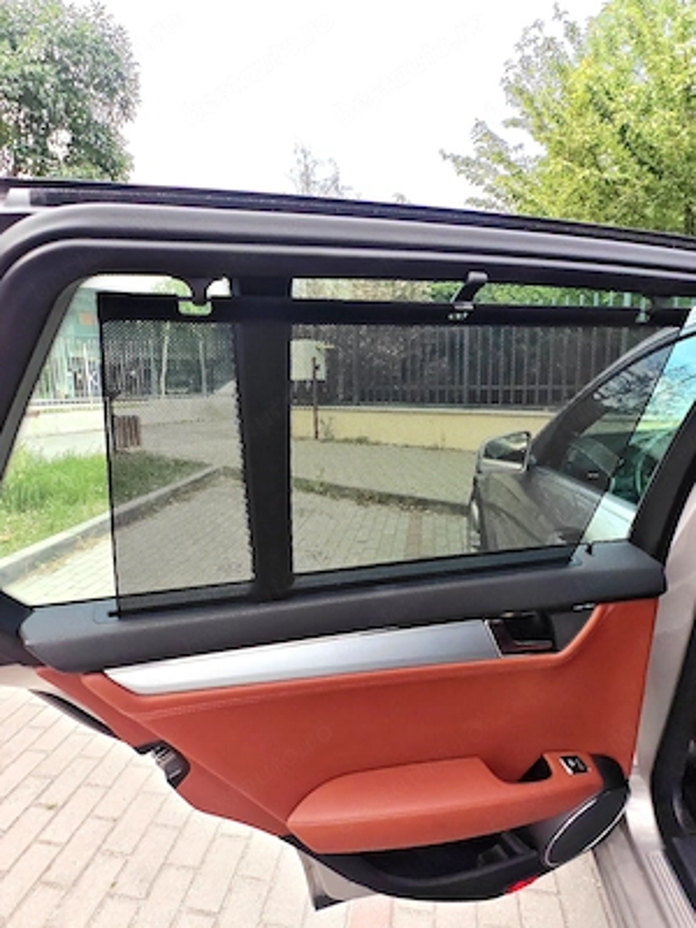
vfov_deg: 87.8
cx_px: 348
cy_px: 464
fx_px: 483
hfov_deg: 71.6
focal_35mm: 18
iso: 50
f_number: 2.2
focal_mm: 1.96
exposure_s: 1/260
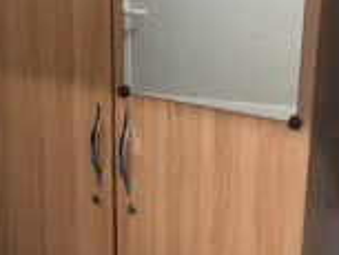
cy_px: 67
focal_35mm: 68
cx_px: 104
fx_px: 666
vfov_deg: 21.5
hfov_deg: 28.3
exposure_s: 1/50
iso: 500
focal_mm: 5.7
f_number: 1.5
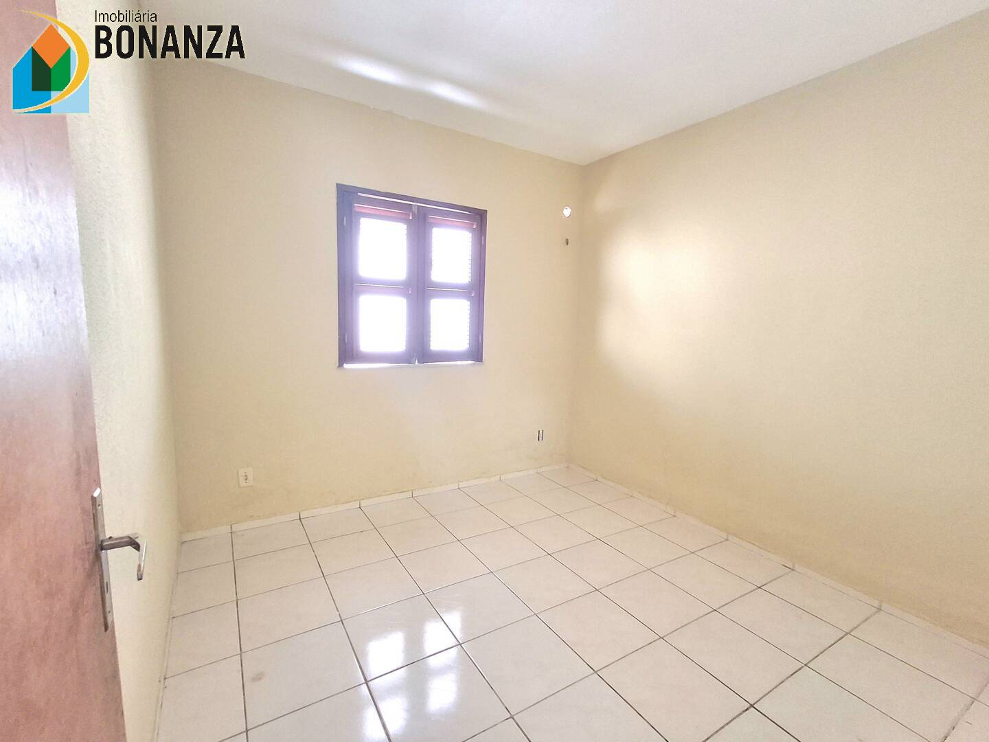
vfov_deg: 78.1
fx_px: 457
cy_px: 371
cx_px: 494
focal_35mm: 16
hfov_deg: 94.5
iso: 250
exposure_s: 1/30
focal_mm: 1.64
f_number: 2.2
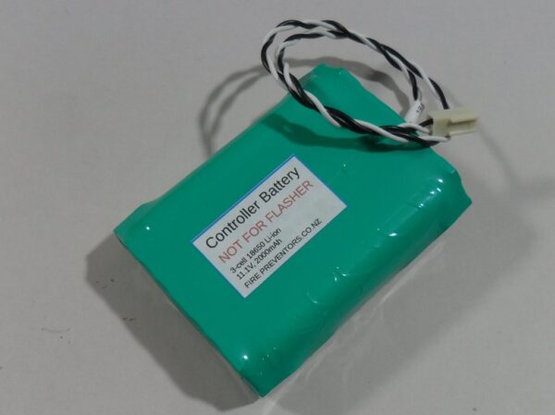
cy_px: 208
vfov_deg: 51.3
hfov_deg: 65.4
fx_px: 433
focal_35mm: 27
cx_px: 278
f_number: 3.5
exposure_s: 1/60
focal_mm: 4.9
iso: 100
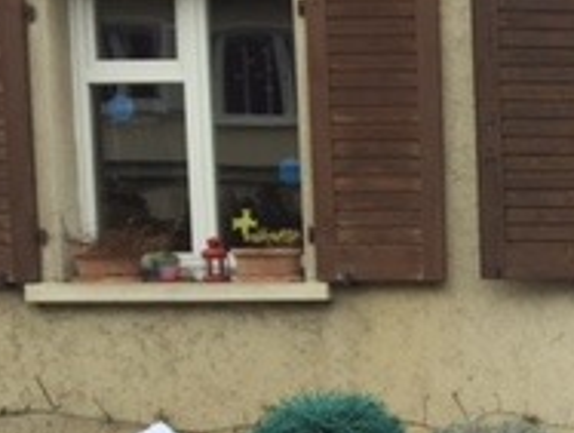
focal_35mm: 99
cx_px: 884
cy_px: 507
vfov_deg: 14.6
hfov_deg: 17.6
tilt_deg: -6.1
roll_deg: -0.1
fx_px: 1645
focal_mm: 4.15
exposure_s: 1/608
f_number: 2.2
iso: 32
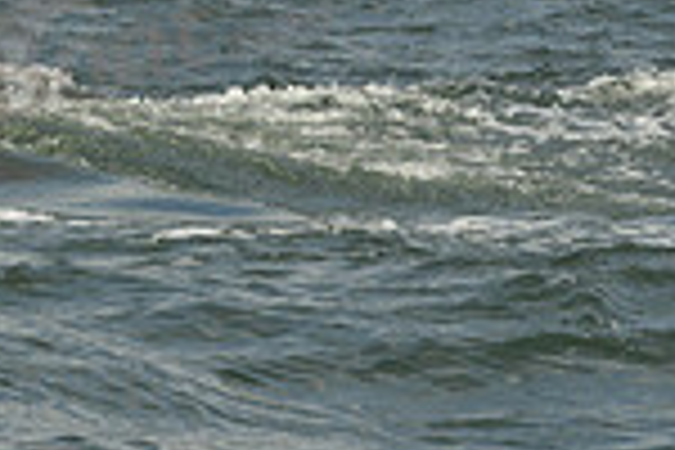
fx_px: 5812
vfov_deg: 4.4
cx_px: -531
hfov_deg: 6.5
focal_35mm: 310
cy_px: -88
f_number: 9
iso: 280
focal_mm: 80
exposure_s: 1/1600
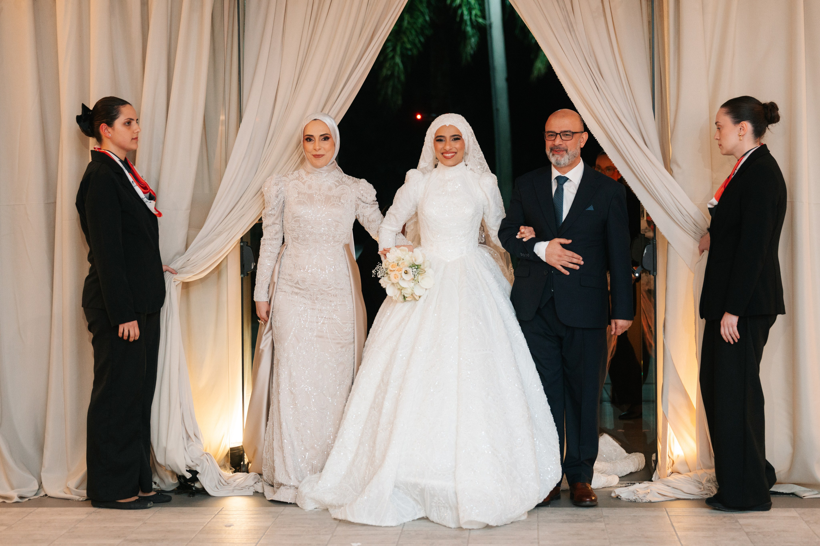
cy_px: 273
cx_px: 410
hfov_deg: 30.0
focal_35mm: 67
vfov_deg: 20.3
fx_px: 1528
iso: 1000
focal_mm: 66
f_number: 2.8
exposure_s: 1/200
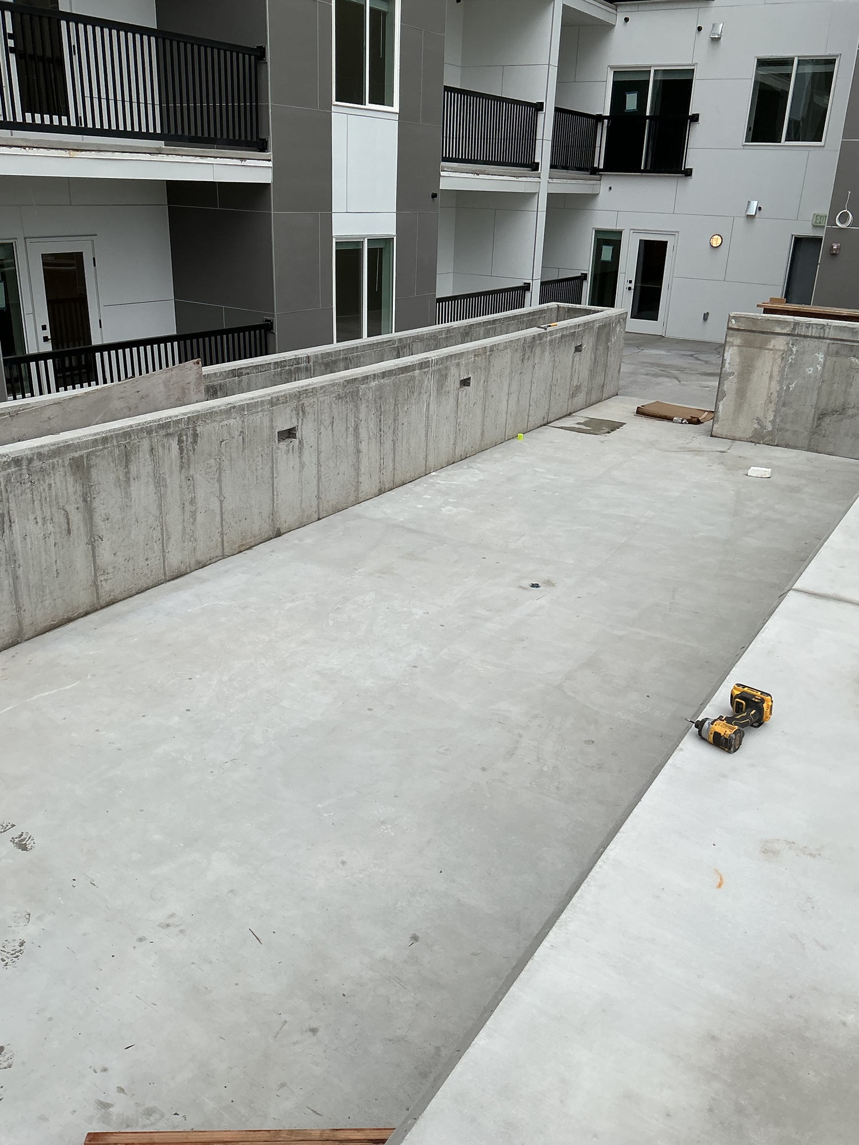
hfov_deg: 48.2
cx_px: 430
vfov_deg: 61.7
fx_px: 960
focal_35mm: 29
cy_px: 572
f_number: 1.8
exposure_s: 1/1221
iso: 25
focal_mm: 3
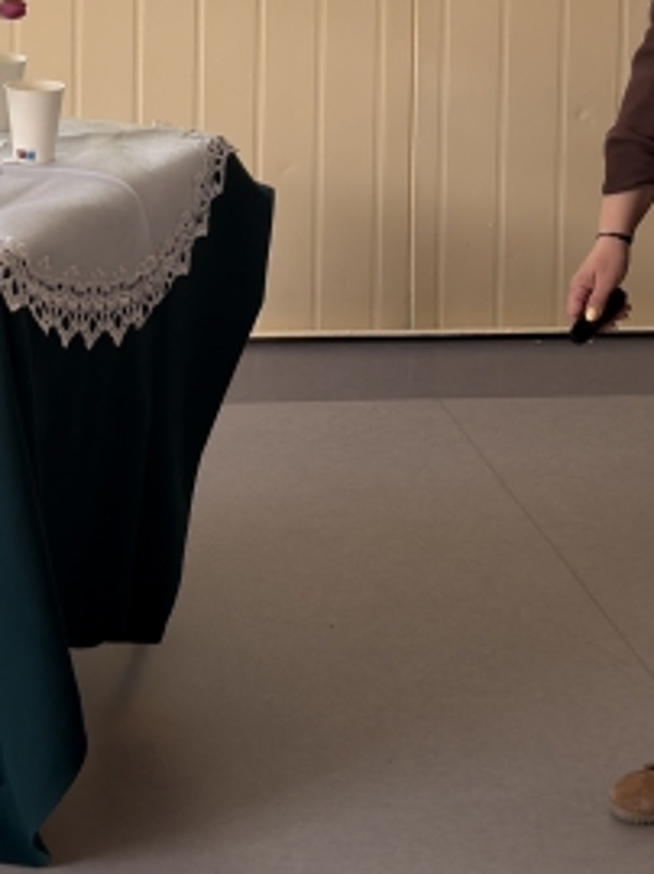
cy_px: -204
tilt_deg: -6.0
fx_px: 2775
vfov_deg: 17.0
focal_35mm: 110
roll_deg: -1.3
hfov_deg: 13.3
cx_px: 97
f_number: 1.78
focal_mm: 6.76
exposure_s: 1/60
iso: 64
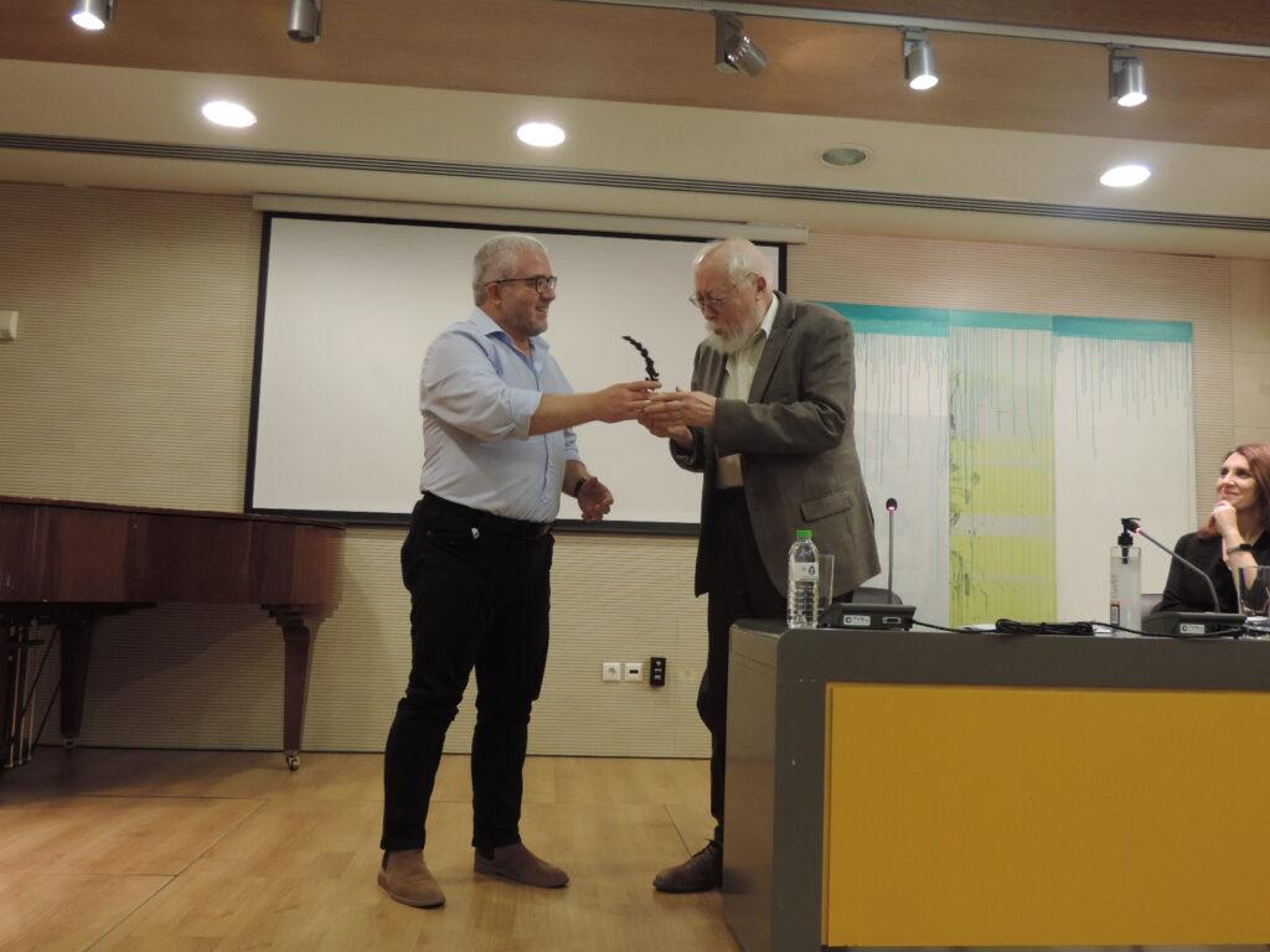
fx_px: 1101
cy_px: 476
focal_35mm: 30
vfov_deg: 46.8
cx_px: 635
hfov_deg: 60.0
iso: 280
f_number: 3.1
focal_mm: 5.3
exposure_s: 1/30
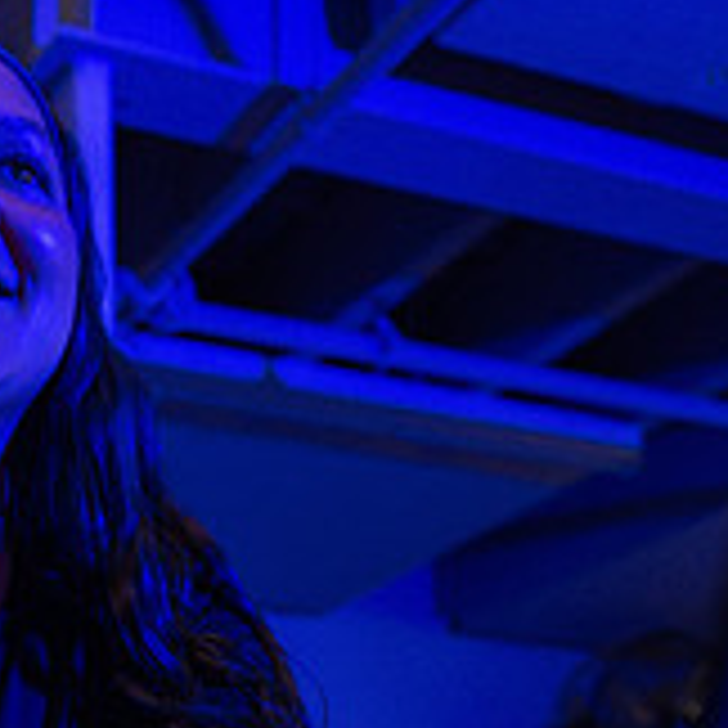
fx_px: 1999
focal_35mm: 84
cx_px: 178
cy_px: 849
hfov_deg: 20.5
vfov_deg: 19.6
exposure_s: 1/160
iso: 6400
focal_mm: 24
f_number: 2.8
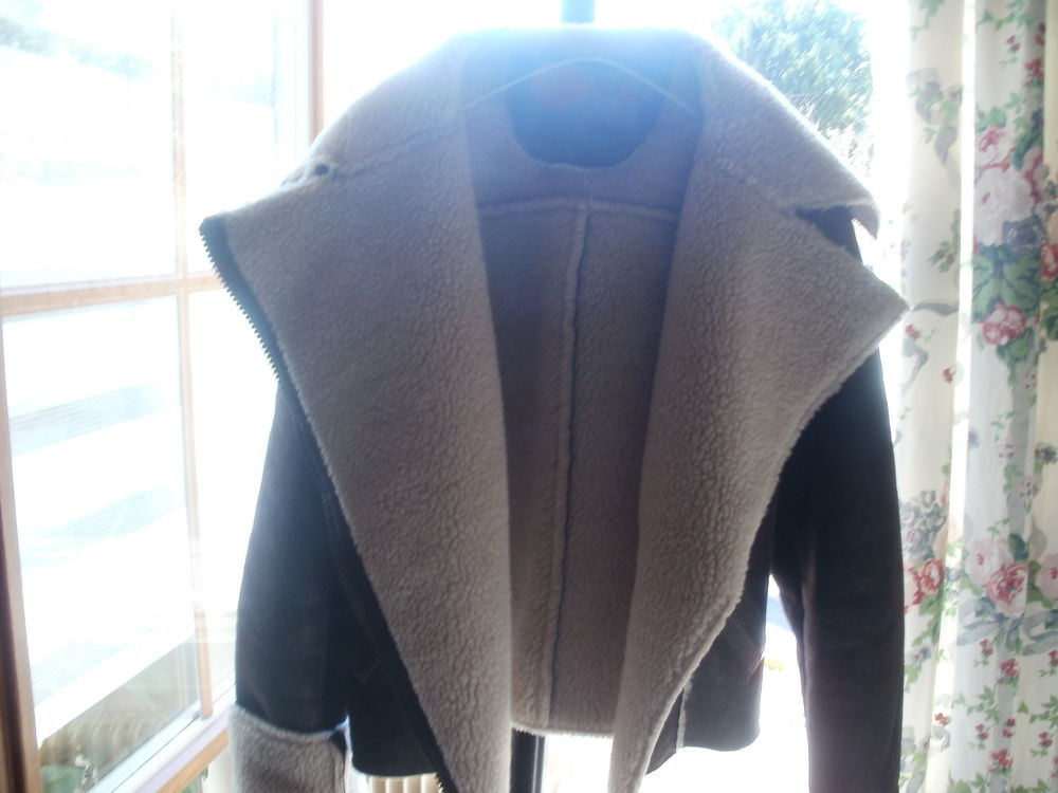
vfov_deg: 39.7
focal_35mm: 36
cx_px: 529
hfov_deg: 51.4
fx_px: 1100
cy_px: 396
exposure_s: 1/30
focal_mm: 6.3
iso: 100
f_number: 3.5
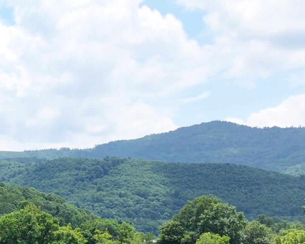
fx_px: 722
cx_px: -157
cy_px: 232
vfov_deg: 18.8
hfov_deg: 20.3
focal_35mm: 80
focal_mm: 12.29
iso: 290
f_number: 2.8
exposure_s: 1/3200
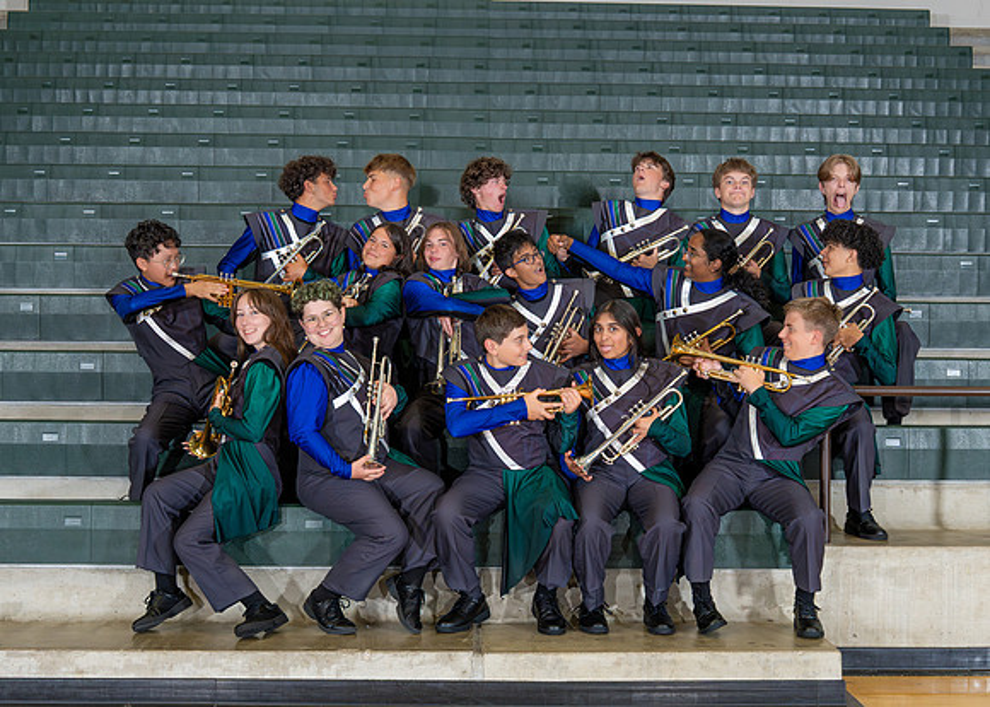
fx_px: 1517
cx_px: 524
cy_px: 352
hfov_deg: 36.1
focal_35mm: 54
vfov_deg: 26.2
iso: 1000
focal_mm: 29.7
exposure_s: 1/400
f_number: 5
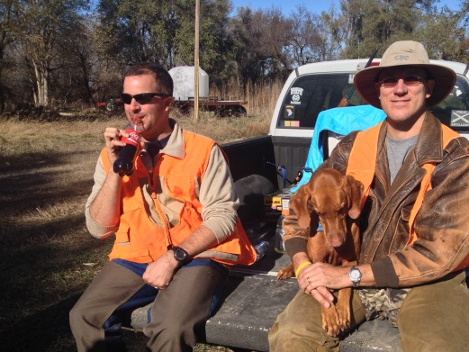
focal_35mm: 43
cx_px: 282
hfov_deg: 43.6
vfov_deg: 33.5
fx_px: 583
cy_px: 213
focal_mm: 4.28
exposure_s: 1/1783
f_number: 2.4
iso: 50
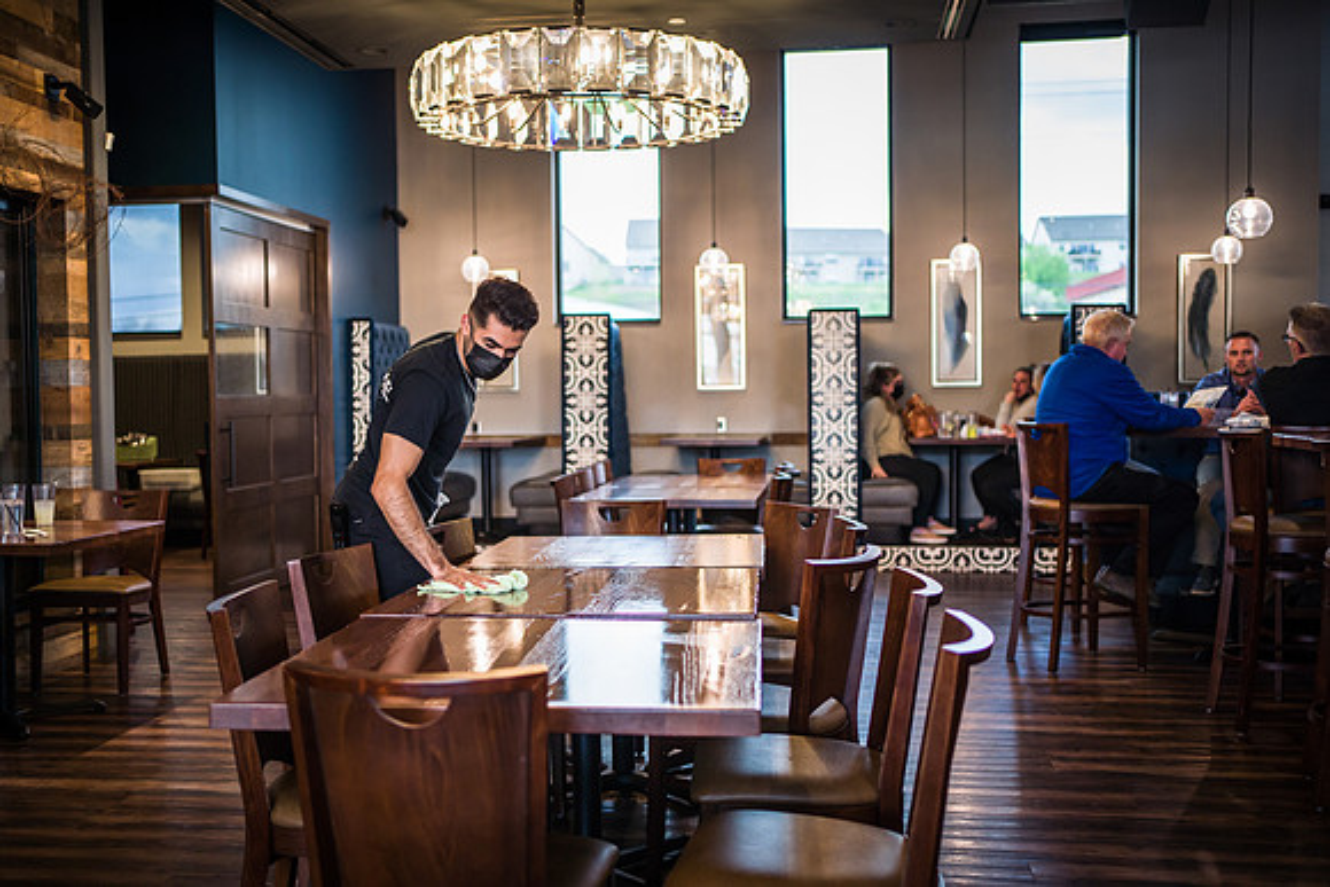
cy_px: 450
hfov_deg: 51.8
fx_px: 1368
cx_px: 633
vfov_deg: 36.0
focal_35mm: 37
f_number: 2
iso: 1250
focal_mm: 35
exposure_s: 1/250
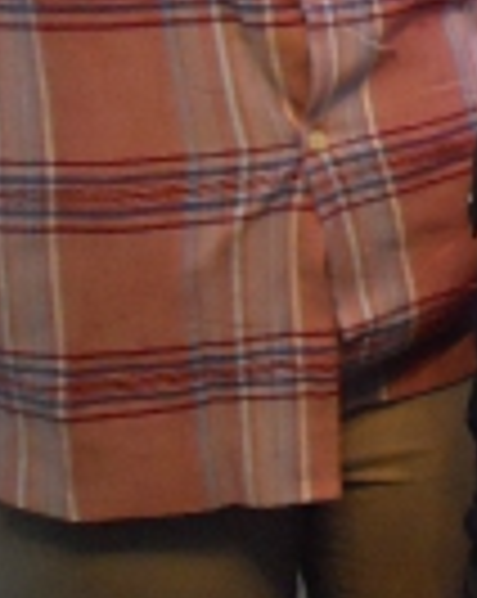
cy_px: 99
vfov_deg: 25.2
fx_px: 1309
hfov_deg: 17.6
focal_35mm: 74
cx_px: 801
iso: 800
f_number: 2.7
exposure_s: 1/100
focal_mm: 5
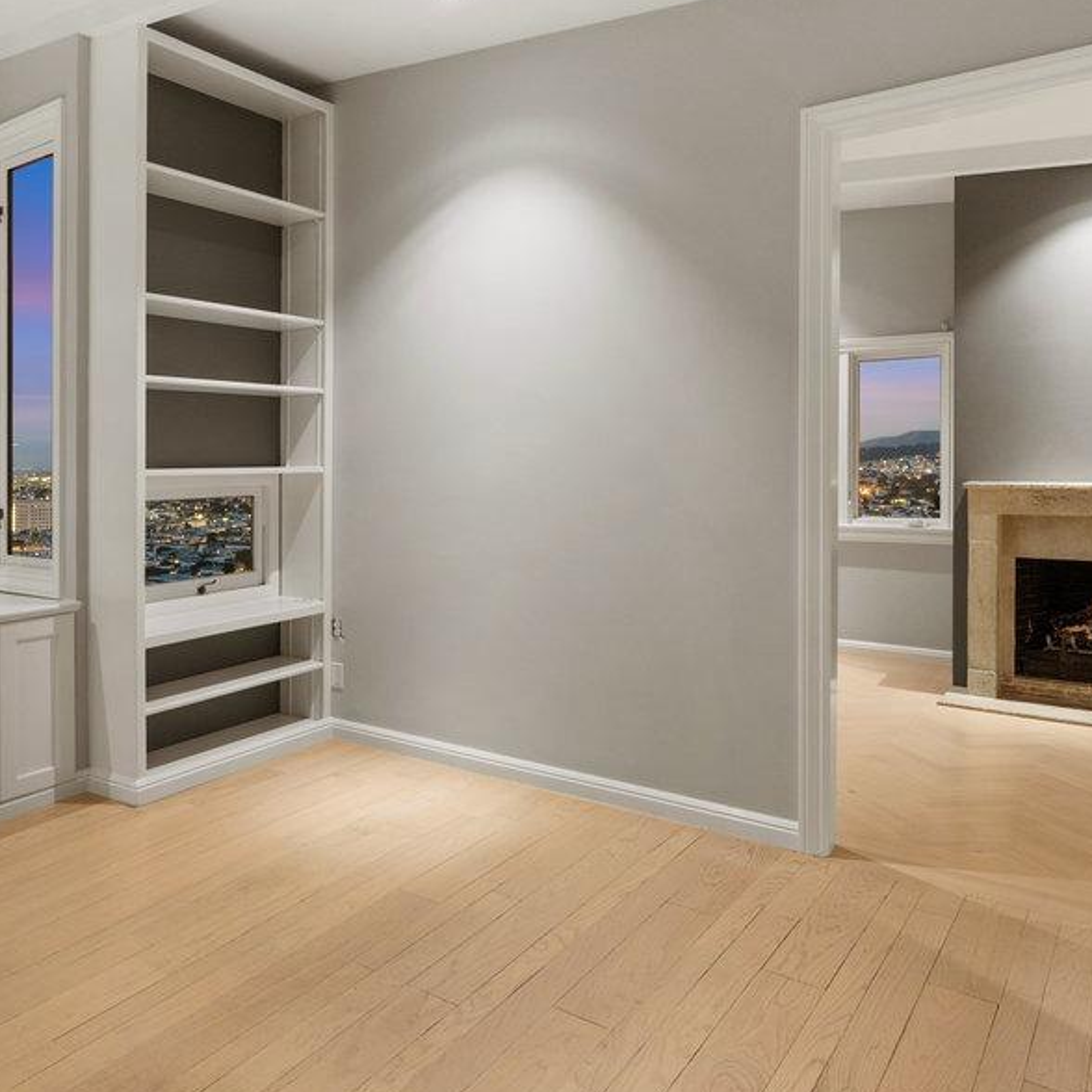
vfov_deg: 59.2
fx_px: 959
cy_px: 490
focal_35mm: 27
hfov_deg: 57.9
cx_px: 357
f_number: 9
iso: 200
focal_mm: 15.5
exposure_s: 1/5
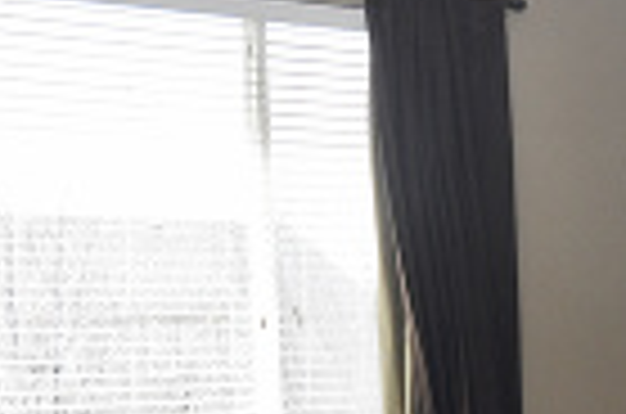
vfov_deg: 15.8
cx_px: 594
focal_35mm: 83
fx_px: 1440
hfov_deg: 23.7
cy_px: 488
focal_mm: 12
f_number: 5
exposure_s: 1/100
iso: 200
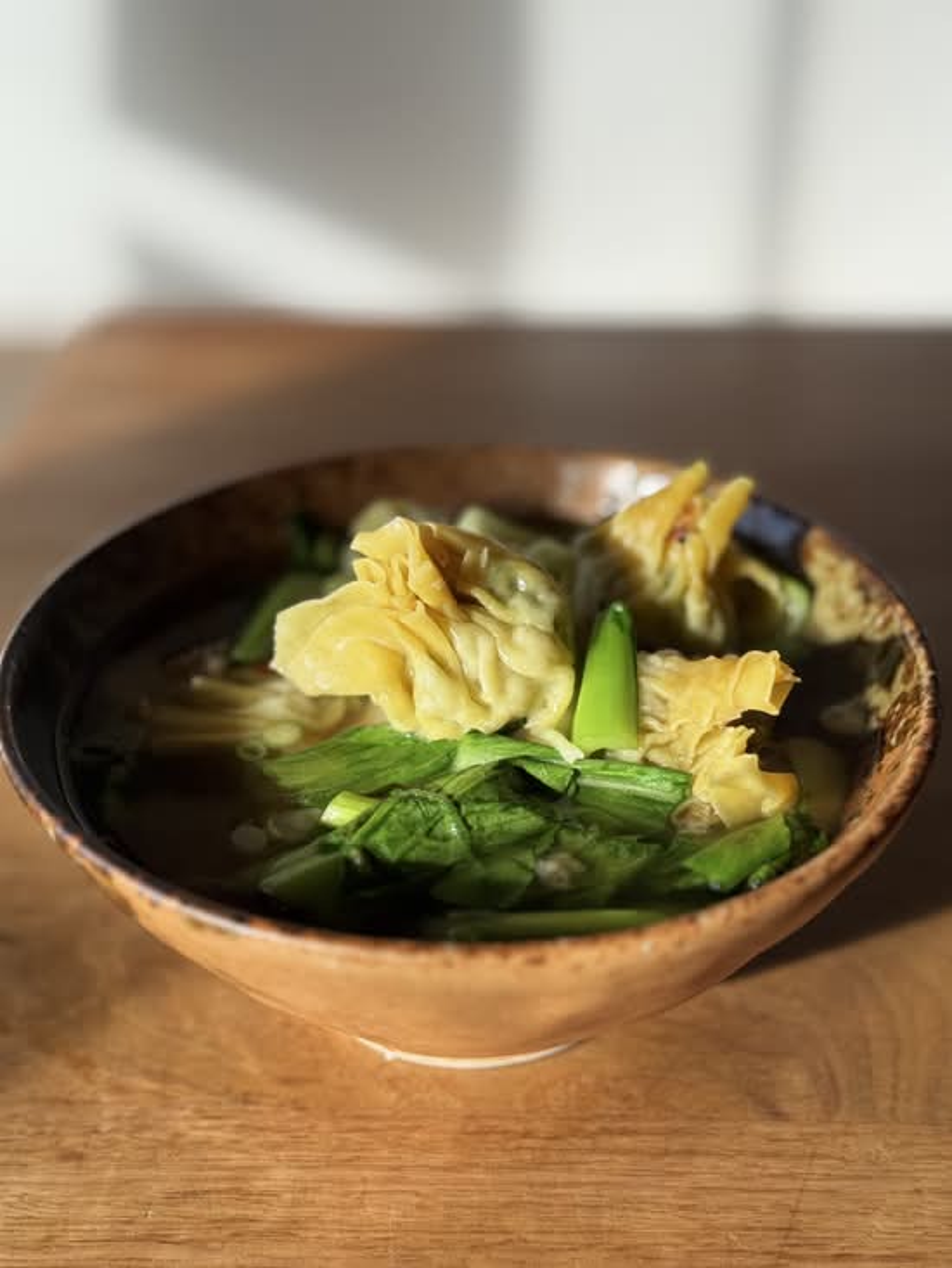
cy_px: 634
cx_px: 476
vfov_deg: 39.7
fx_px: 1760
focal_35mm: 48
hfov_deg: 30.3
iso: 64
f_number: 1.78
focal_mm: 6.76
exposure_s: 1/843
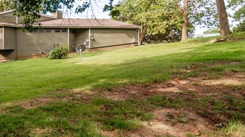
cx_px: 11
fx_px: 214
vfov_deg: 35.4
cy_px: 53
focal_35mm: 33
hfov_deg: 50.4
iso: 100
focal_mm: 16
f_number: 2.8
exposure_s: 1/1250
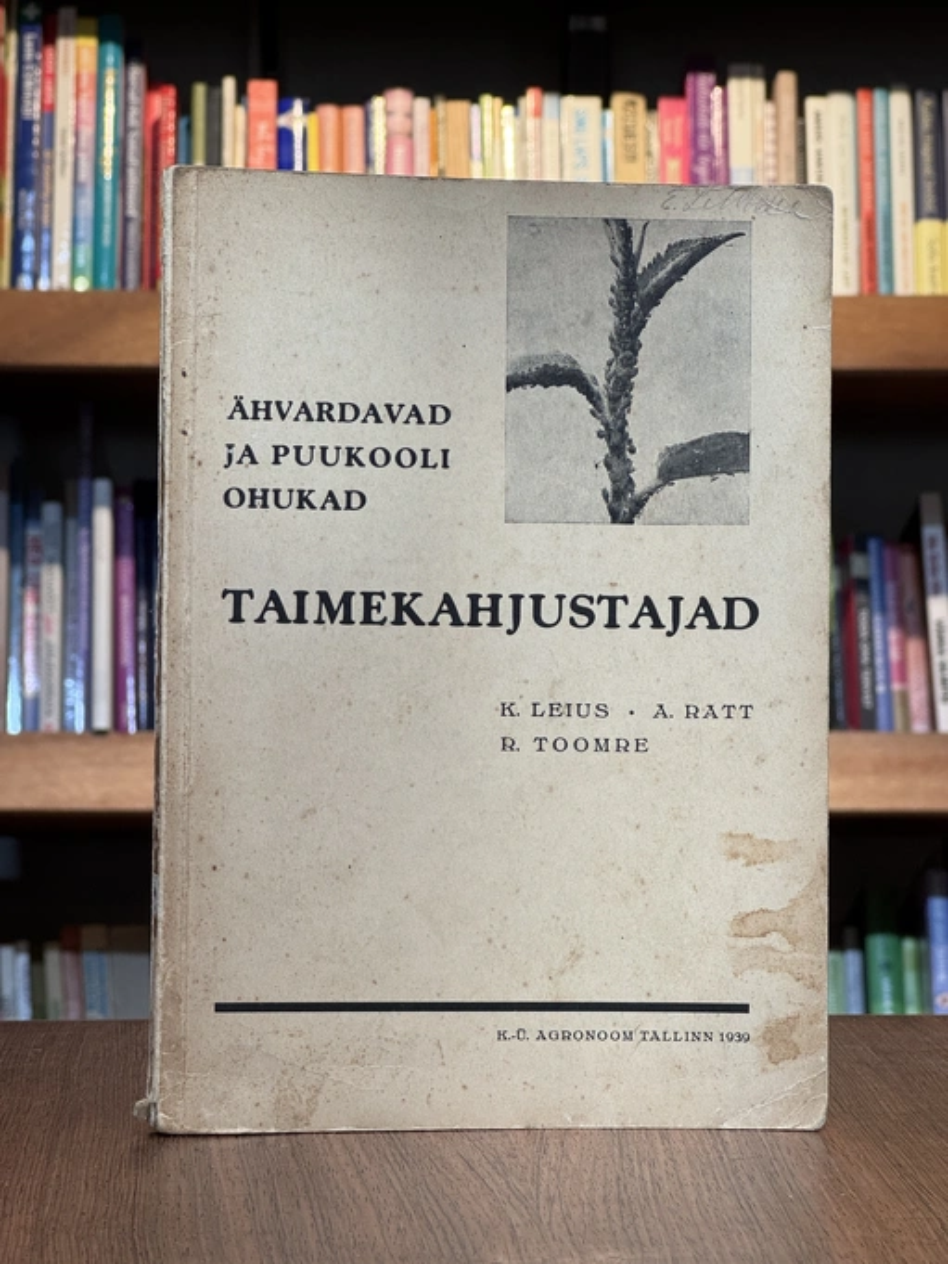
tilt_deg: -0.8
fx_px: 2811
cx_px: 474
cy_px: 632
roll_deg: -0.6
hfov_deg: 19.1
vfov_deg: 25.3
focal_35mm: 77
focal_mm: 9
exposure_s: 1/99
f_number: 2.8
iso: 100
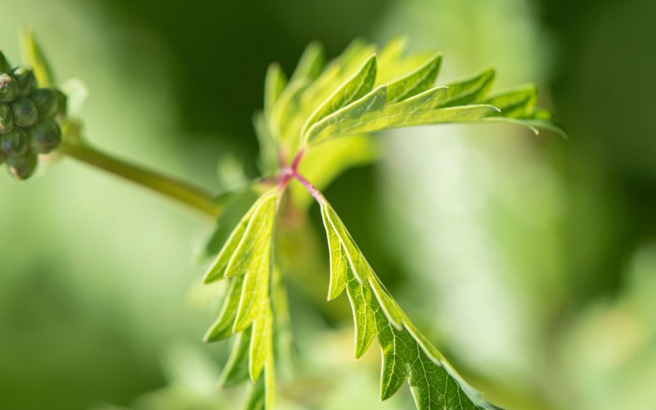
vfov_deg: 7.7
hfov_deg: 12.3
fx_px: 3038
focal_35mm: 170
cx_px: 221
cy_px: 177
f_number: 8
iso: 320
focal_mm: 105
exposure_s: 1/400
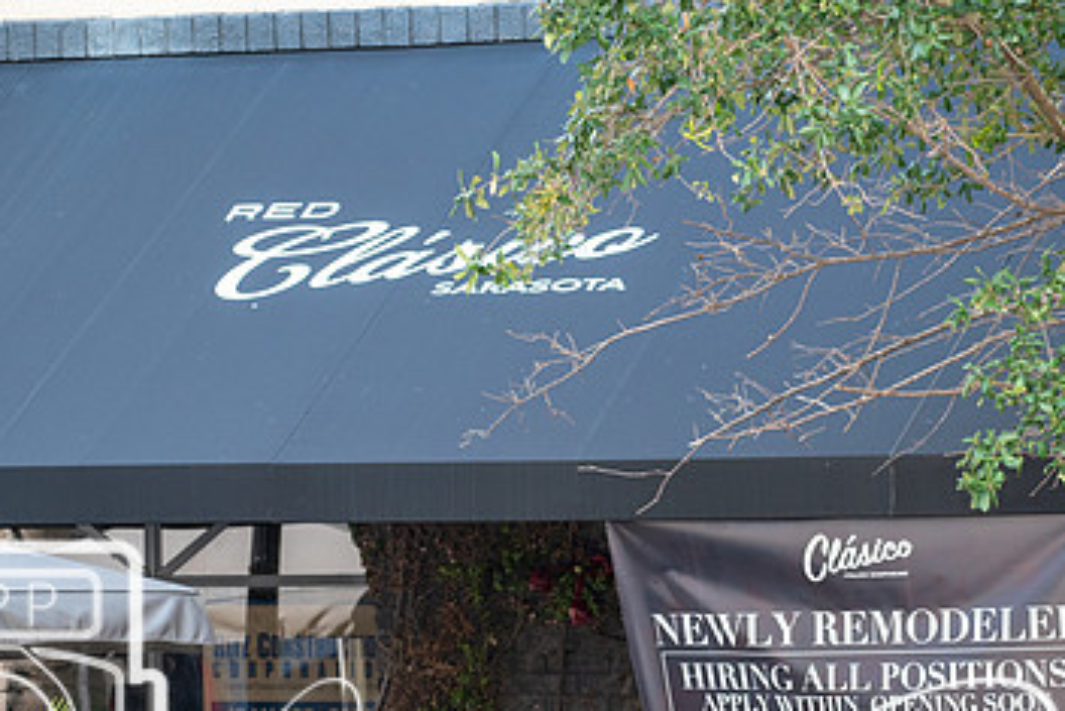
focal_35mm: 227
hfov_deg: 9.1
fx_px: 6718
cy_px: 524
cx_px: 685
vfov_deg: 6.1
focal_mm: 86
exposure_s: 1/250
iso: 450
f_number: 4.8
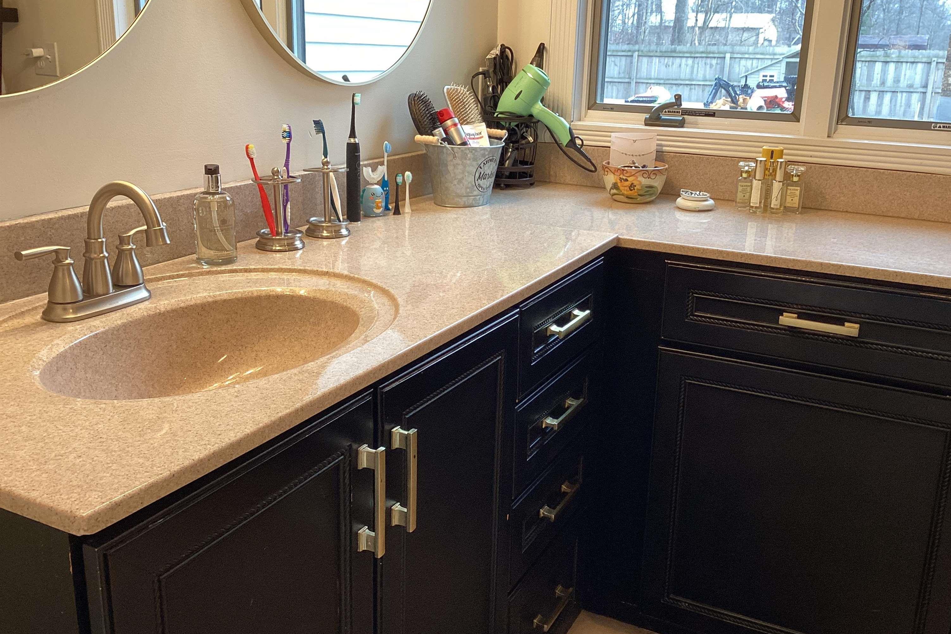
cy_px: 291
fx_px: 872
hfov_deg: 57.2
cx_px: 486
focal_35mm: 33
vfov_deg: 39.9
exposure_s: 1/60
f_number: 2.4
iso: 64
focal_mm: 3.3
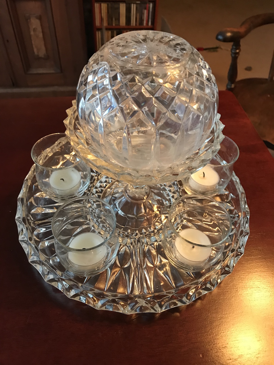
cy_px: 182
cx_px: 137
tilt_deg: -47.8
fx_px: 296
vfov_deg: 63.4
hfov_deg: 49.7
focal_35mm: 28
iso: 100
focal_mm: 3.99
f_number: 1.8
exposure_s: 1/11
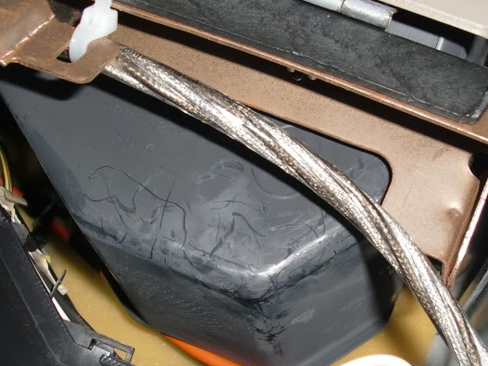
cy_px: 223
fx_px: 987
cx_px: 292
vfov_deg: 21.0
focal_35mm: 70
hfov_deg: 27.7
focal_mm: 6.3
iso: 64
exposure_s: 1/60
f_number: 2.8
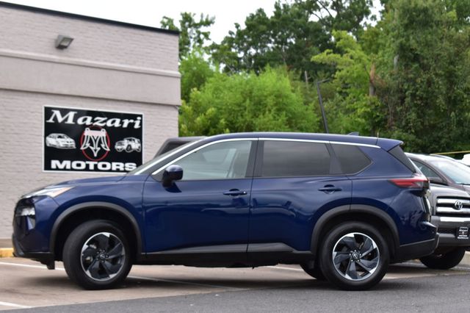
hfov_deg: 26.0
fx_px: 1018
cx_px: 235
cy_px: 156
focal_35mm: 78
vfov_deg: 17.5
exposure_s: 1/200
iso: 400
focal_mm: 52
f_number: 10
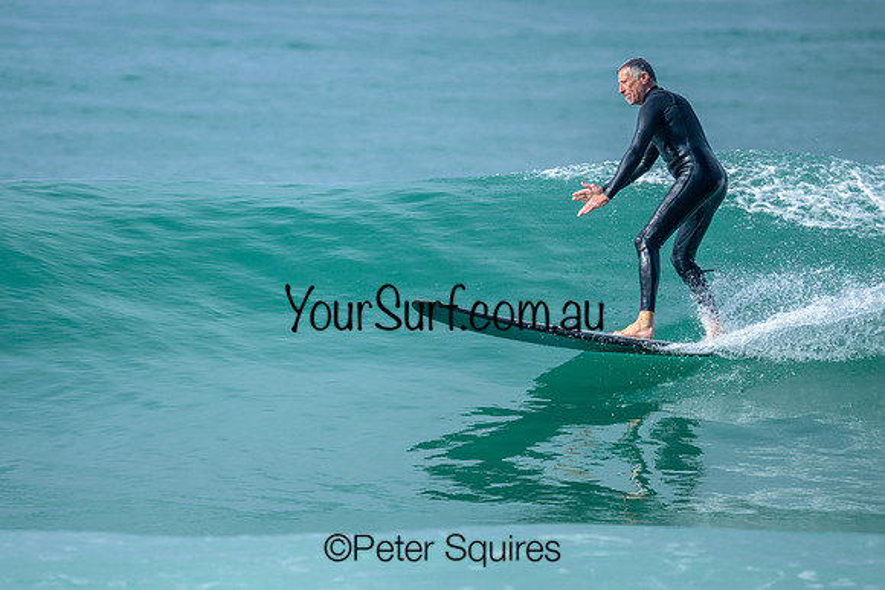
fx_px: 24464
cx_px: 384
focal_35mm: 995
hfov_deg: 2.1
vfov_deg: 1.4
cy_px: 313
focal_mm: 800
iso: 320
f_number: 6.3
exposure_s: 1/2000
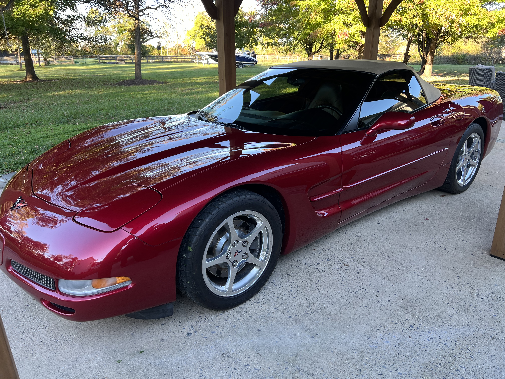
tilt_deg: -19.7
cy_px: 190
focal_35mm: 26
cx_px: 252
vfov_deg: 53.1
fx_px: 379
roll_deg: +0.4
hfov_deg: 67.3
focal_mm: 5.7
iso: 40
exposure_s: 1/121
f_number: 1.5
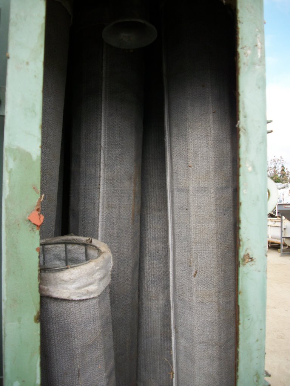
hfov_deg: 44.2
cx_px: 145
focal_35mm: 32
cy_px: 193
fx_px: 357
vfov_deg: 56.8
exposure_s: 1/500
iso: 96
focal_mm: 5.7
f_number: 2.9
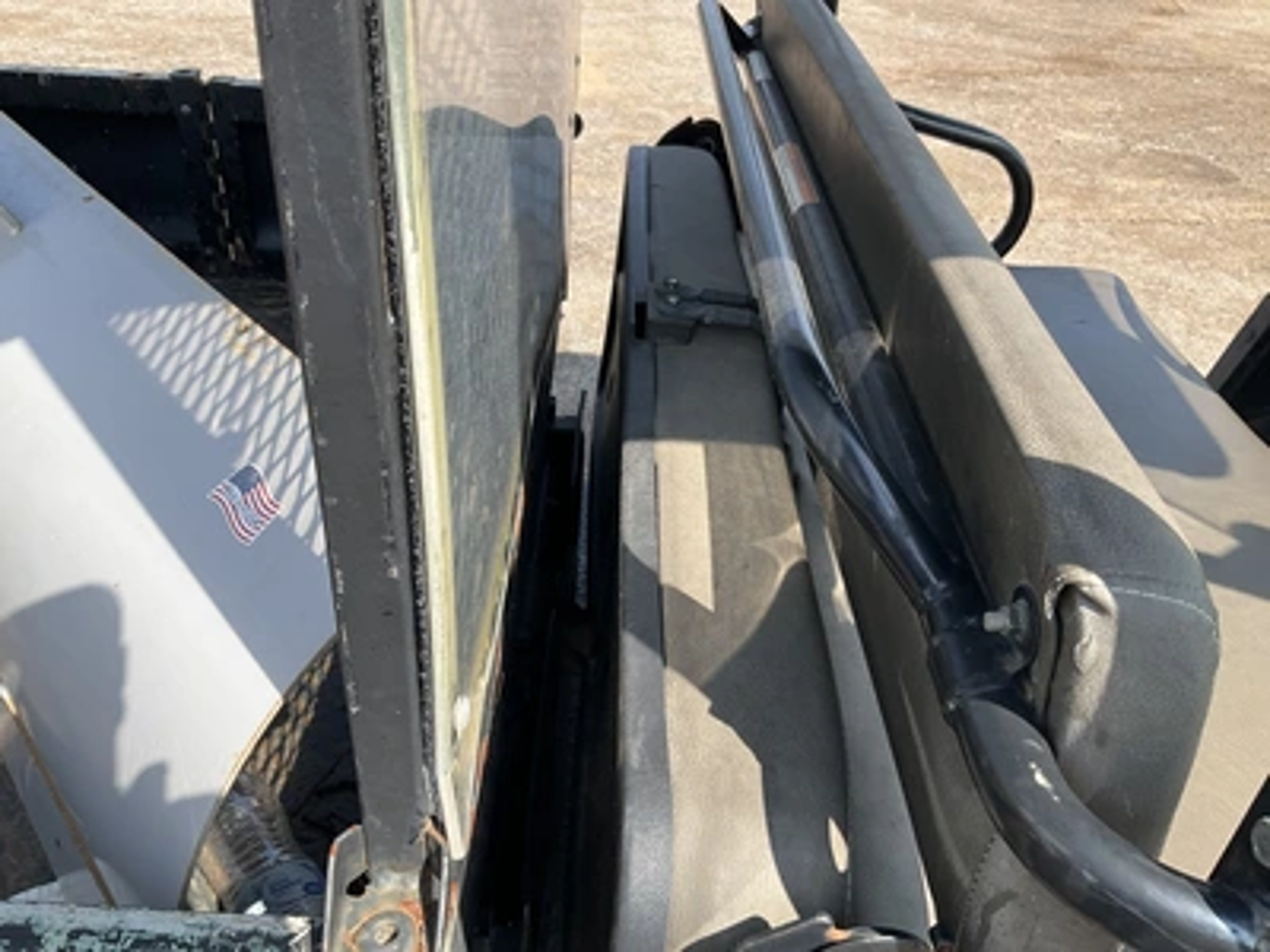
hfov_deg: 61.7
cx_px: 635
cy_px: 476
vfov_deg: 48.2
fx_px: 1064
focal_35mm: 29
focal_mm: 3
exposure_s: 1/627
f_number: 1.8
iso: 25
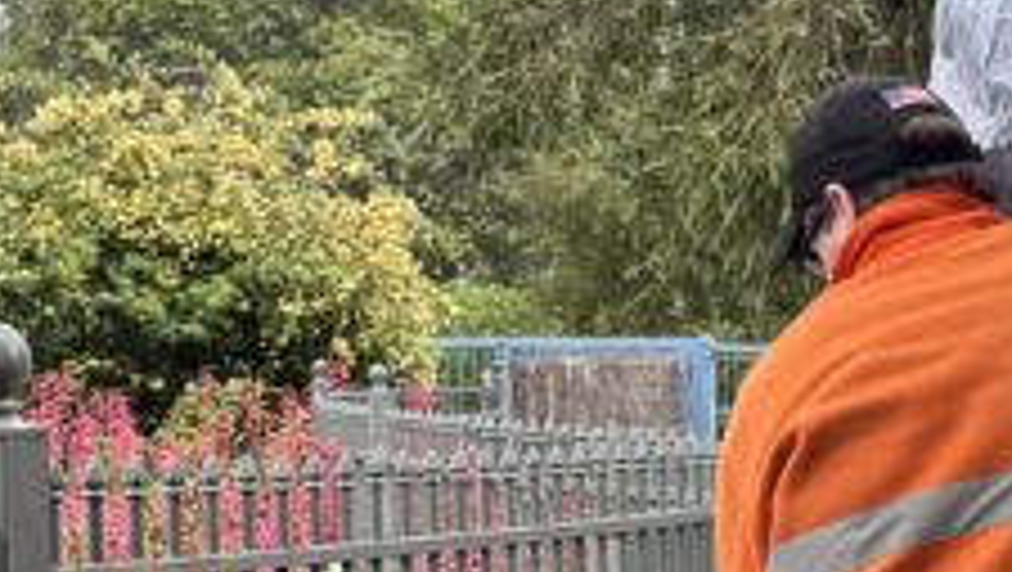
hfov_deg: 16.5
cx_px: 1498
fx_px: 3196
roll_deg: -0.9
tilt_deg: -1.9
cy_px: 554
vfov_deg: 10.1
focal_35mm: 119
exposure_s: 1/121
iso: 64
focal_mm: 6.76
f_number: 1.78
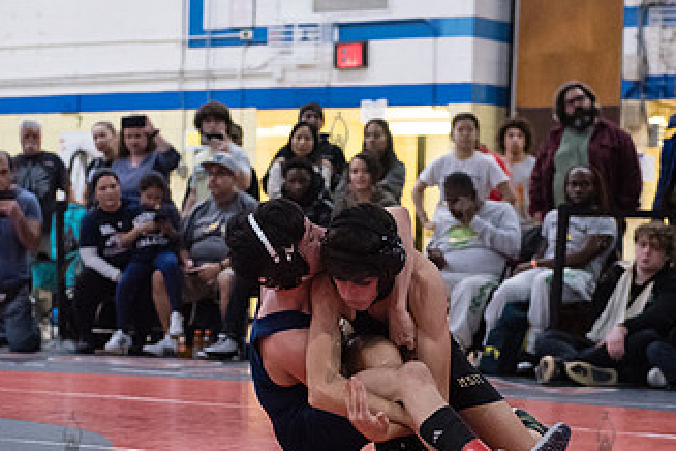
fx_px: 2065
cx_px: 337
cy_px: 347
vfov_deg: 12.4
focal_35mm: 110
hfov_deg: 18.6
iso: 8000
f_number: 3.2
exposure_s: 1/500
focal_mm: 62
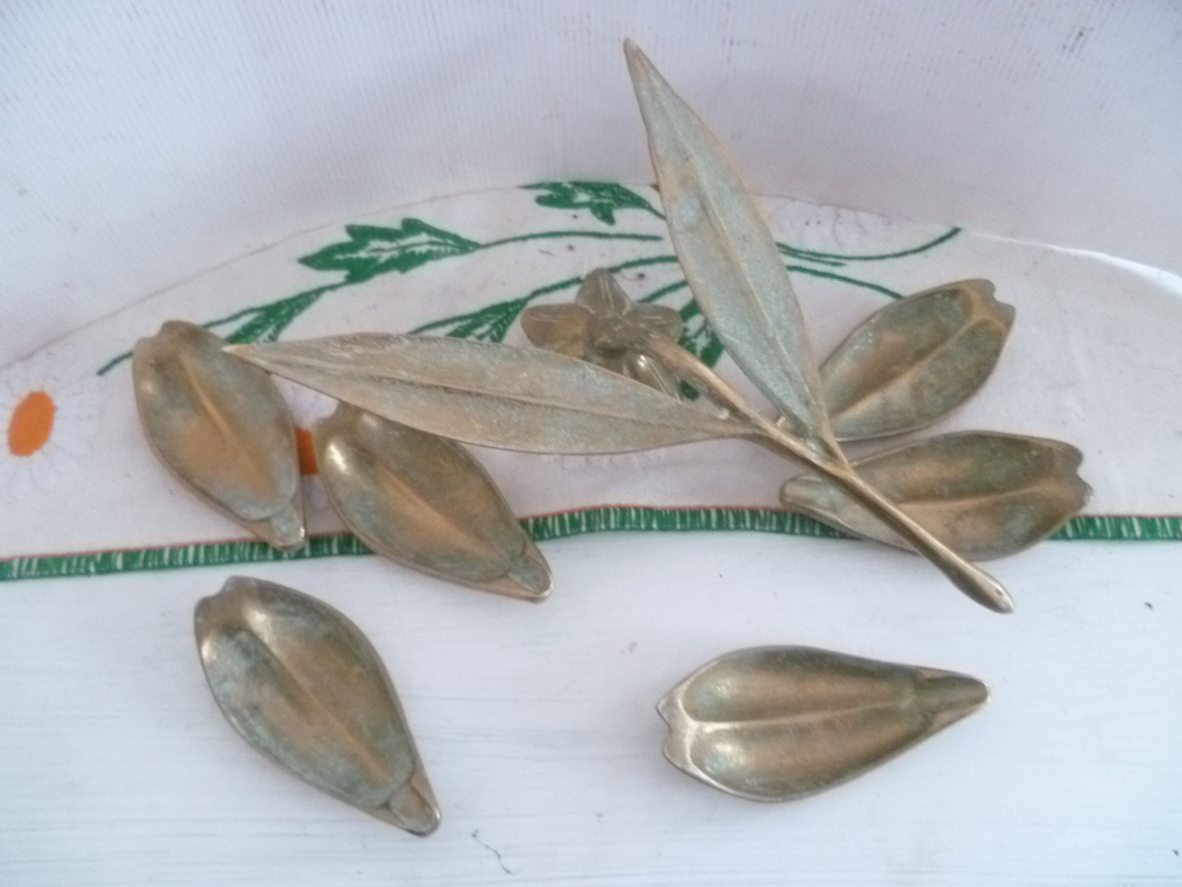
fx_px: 956
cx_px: 591
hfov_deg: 63.4
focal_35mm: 28
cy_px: 444
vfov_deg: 49.7
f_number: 2.8
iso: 800
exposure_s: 1/15
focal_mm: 5
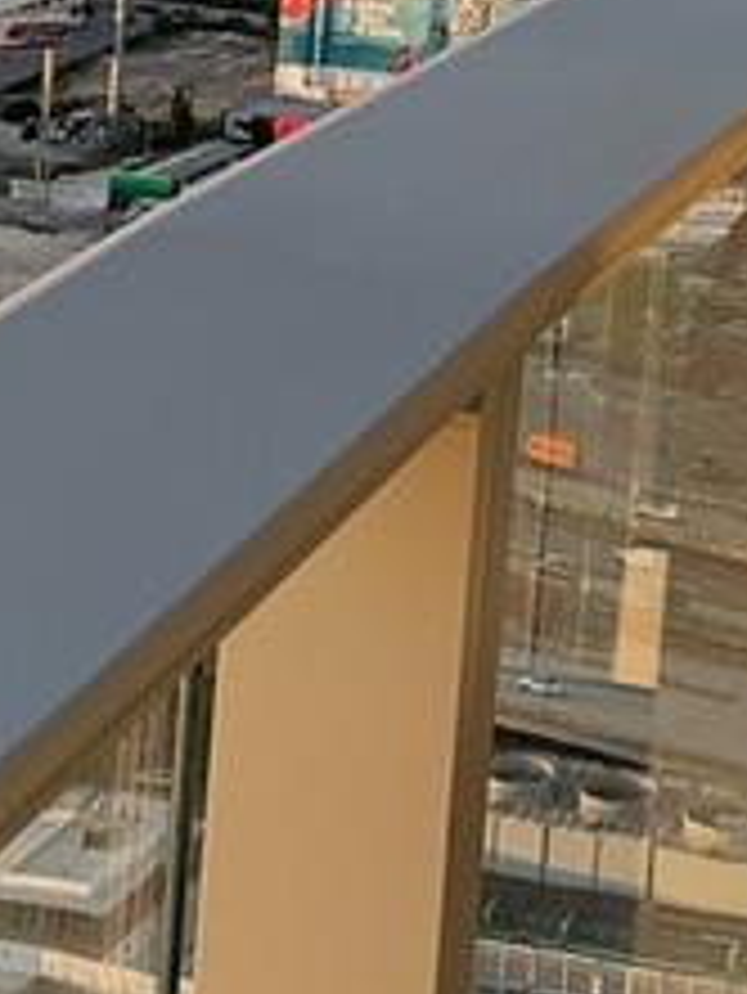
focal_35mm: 141
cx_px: 900
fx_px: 4053
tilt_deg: -2.8
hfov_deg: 10.4
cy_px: -432
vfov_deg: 13.3
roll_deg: -5.1
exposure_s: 1/749
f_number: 1.8
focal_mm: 4.25
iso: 25
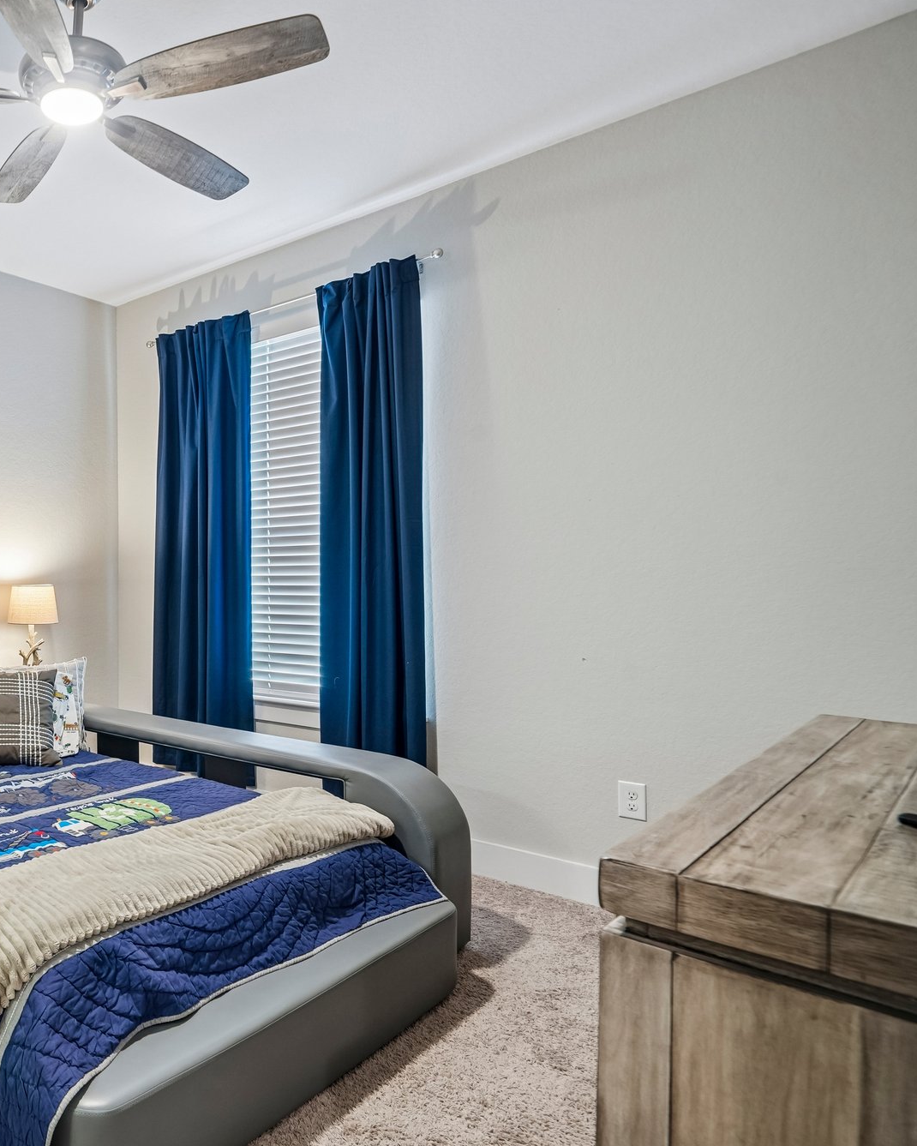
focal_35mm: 23
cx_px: 42
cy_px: 579
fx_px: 780
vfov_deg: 72.6
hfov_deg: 51.4
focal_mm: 16
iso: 500
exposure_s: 1/6
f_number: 8
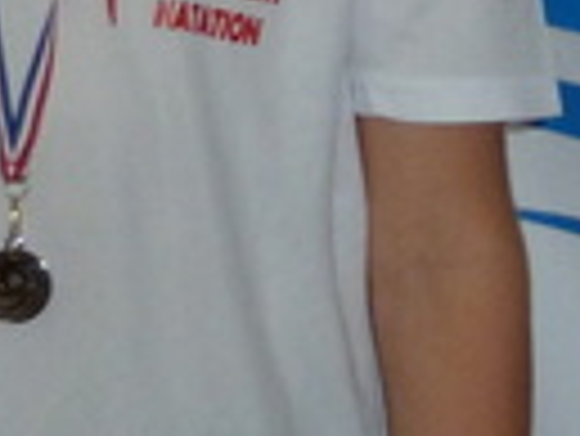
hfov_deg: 7.1
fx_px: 4327
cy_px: -157
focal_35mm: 258
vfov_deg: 5.7
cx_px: 1574
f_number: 3.7
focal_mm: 6.9
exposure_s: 1/30
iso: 250
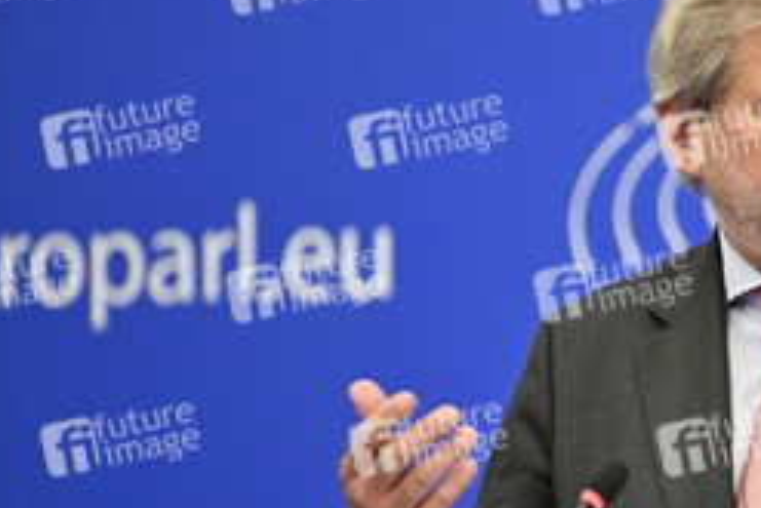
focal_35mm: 310
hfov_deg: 6.6
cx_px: 655
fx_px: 6557
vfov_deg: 4.4
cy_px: 363
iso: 2000
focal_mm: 170
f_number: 2.8
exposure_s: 1/320
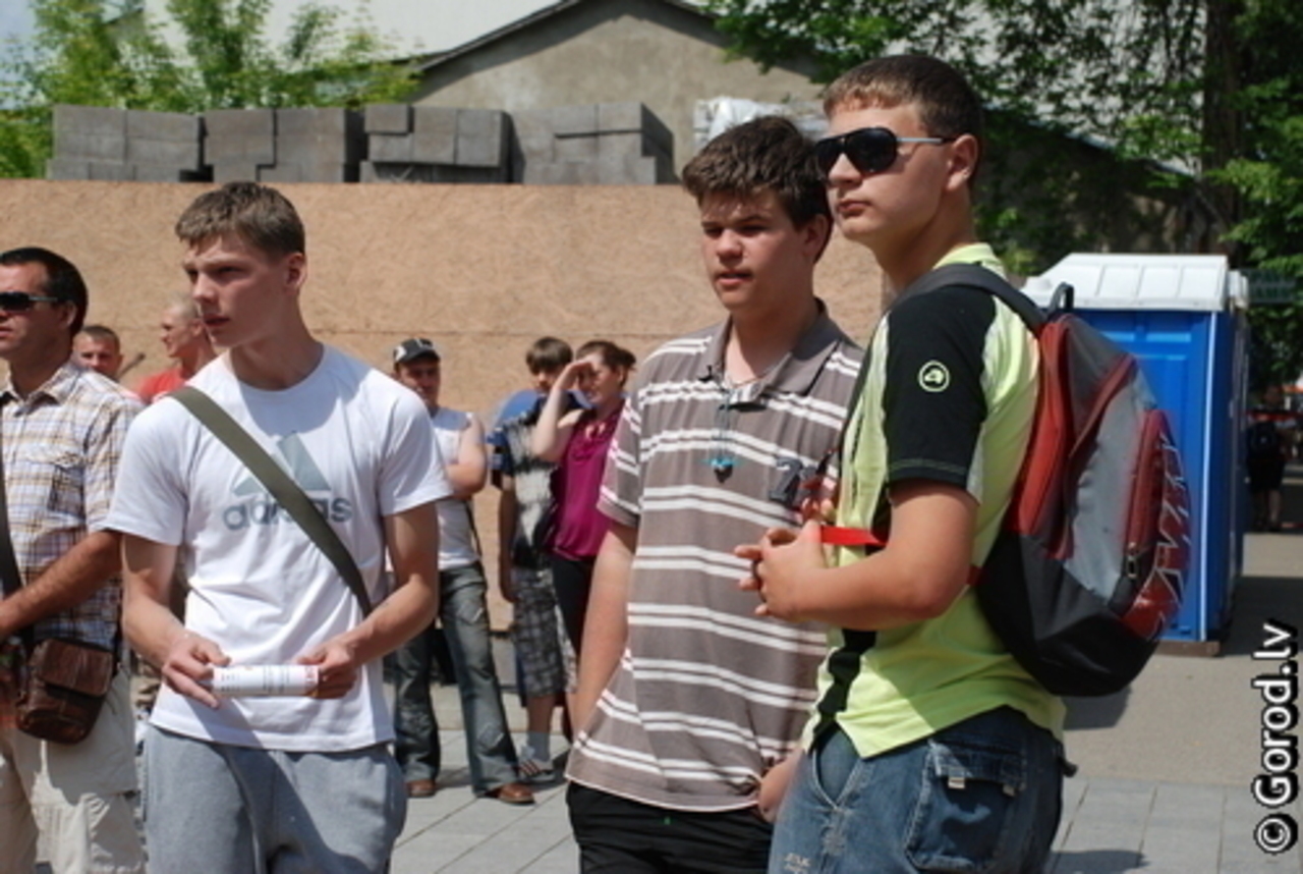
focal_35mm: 75
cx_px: 652
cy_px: 437
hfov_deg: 26.9
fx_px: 2719
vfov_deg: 18.2
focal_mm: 50
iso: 250
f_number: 5.6
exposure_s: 1/1500
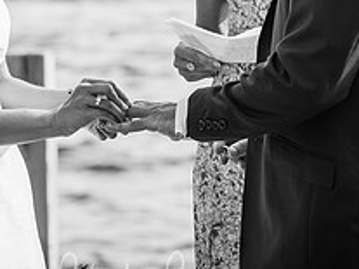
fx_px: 4612
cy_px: -25
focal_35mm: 445
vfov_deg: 3.3
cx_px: 139
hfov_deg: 4.5
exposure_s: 1/800
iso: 200
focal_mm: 110
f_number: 4
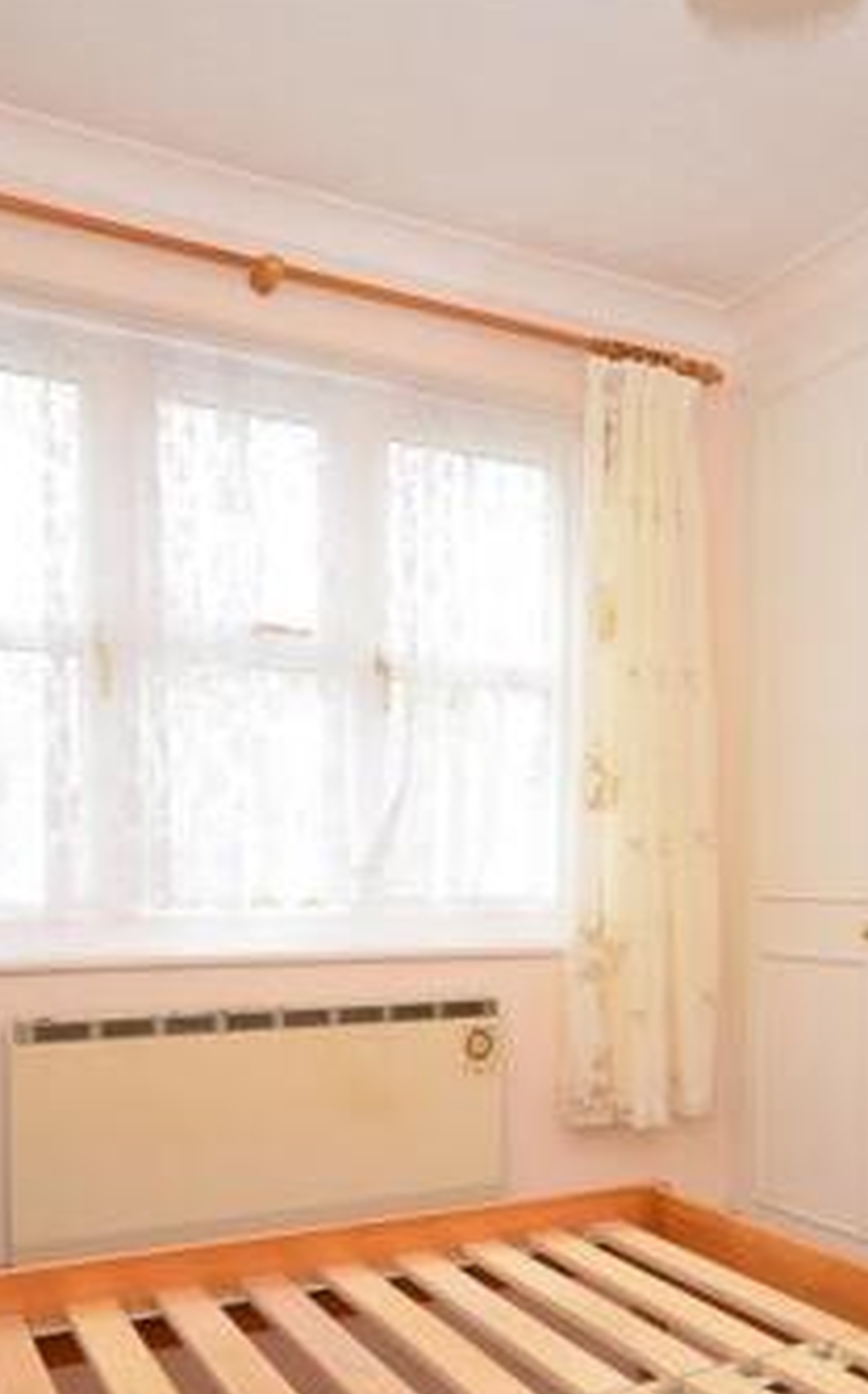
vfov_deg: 55.3
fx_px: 1309
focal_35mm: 34
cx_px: 651
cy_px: 881
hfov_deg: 35.9
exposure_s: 1/20
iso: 200
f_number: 5
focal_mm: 11.5
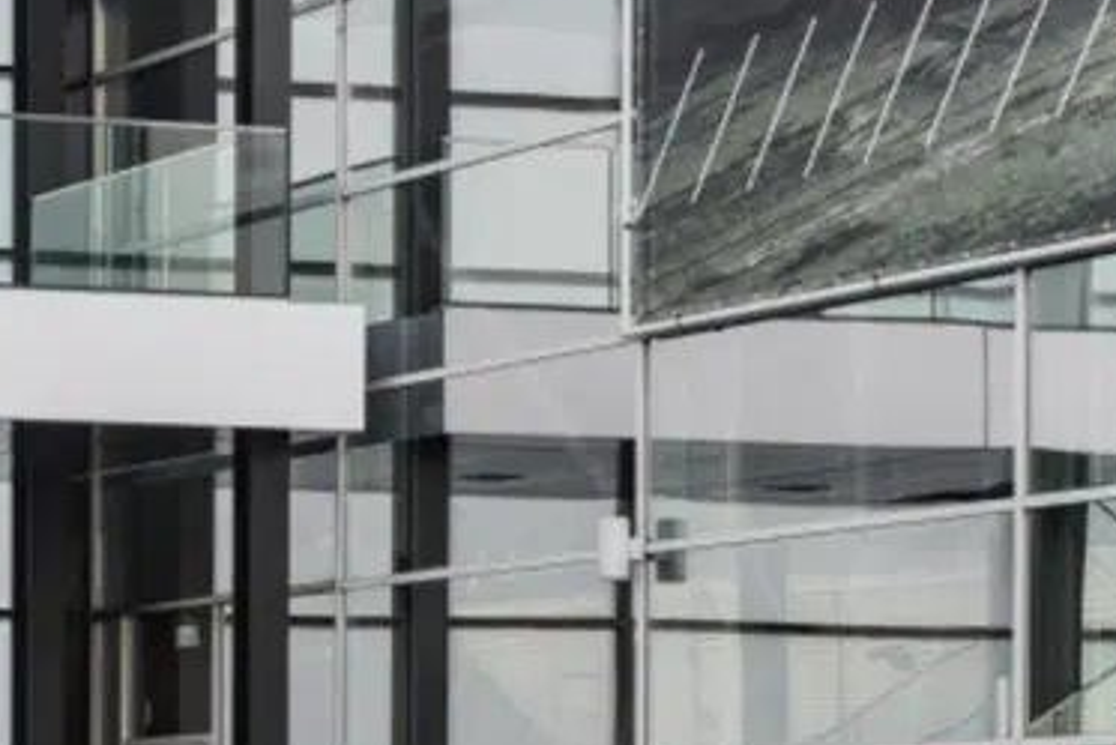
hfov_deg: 11.8
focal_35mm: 167
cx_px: -540
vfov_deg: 8.1
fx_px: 5179
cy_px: 1101
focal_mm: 52
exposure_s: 1/20
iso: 100
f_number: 16
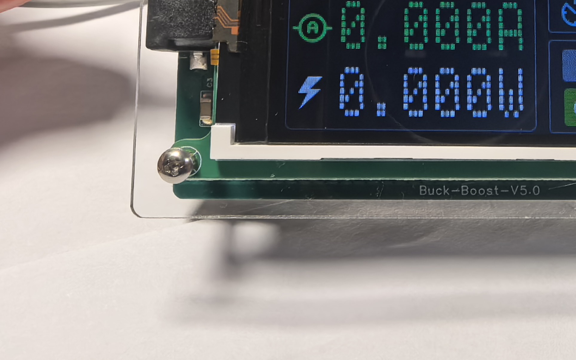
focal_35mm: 54
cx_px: 416
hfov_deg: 36.8
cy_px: -44
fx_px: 848
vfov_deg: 22.5
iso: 160
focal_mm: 1.95
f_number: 2.2
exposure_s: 1/100
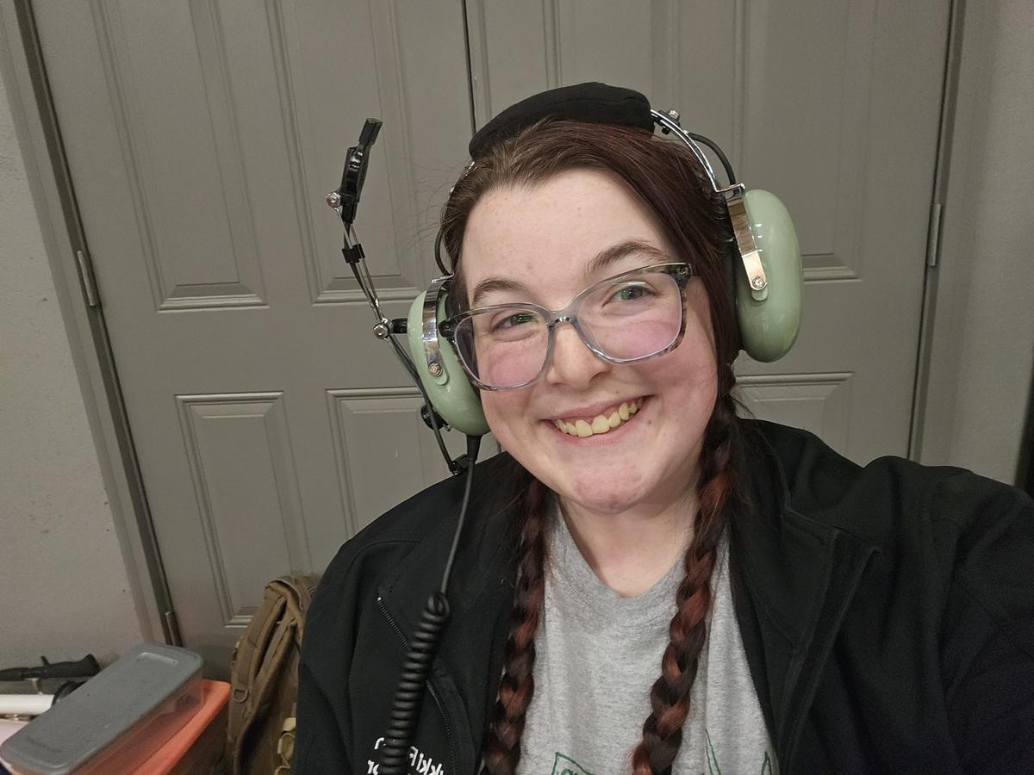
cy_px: 388
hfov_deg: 69.4
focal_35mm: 25
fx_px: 747
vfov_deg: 54.9
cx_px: 517
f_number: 2.2
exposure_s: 1/40.1
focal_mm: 3.3
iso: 400
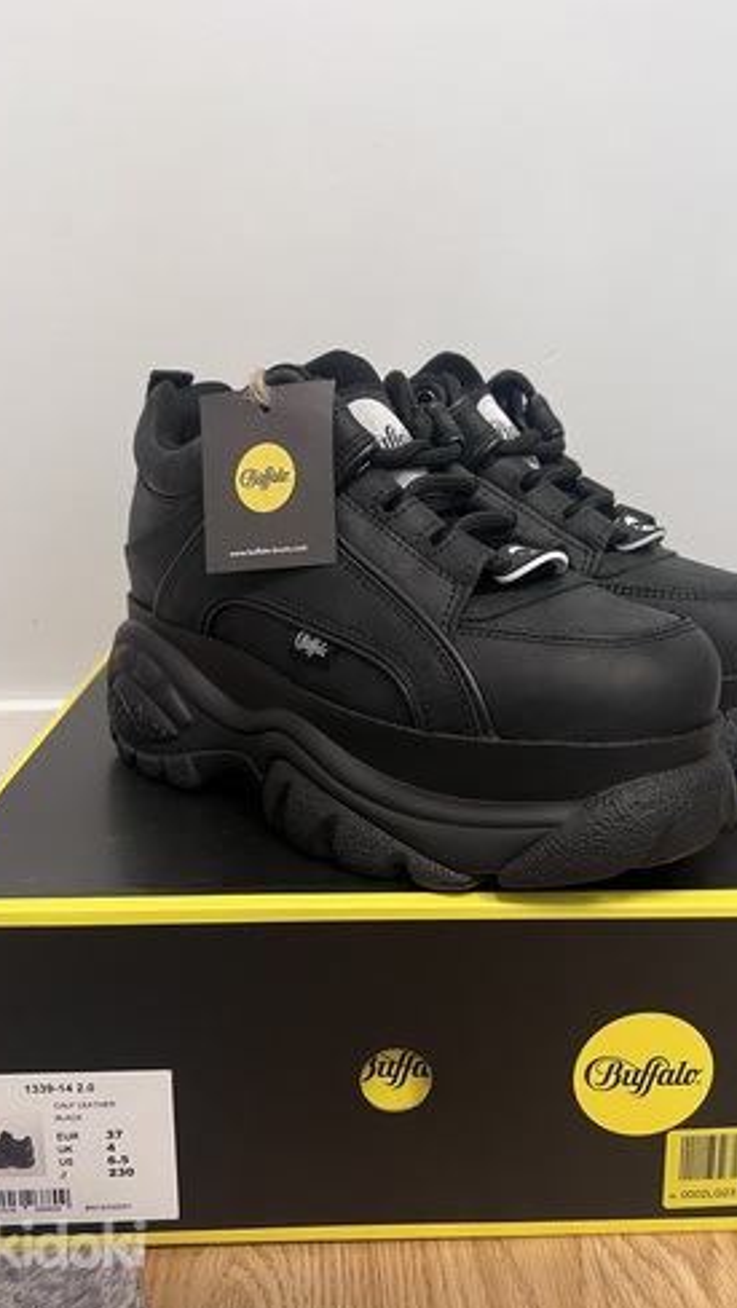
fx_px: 1006
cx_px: 382
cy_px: 667
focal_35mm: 29
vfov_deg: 66.0
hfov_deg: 40.2
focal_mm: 5.7
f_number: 1.5
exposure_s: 1/50
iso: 200
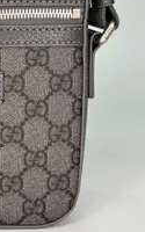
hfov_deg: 18.5
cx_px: -36
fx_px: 417
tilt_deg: -6.7
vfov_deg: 30.2
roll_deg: -0.8
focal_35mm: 66
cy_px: 39
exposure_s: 1/174
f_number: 1.6
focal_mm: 5.96
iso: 40
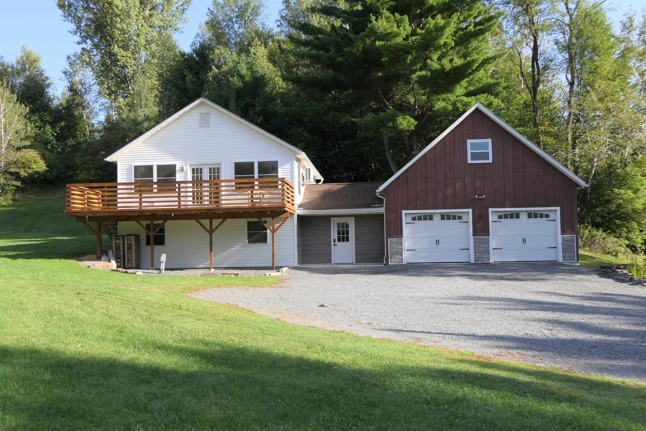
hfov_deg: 55.8
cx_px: 323
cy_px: 216
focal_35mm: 34
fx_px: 610
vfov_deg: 38.9
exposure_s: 1/500
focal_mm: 12.4
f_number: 3.2
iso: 125
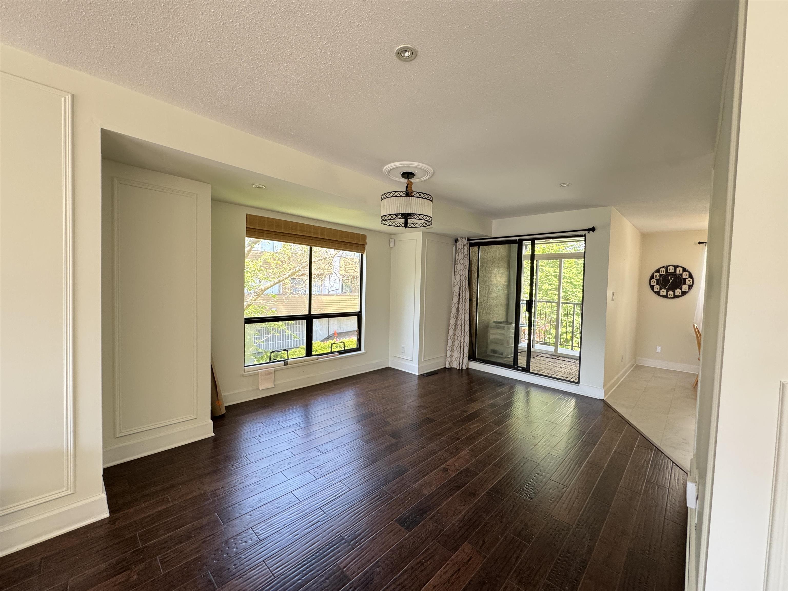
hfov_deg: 102.1
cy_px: 296
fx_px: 319
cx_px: 394
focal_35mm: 14
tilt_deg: -1.4
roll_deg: -1.6
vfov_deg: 85.7
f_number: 2.2
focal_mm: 2.22
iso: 200
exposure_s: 1/99
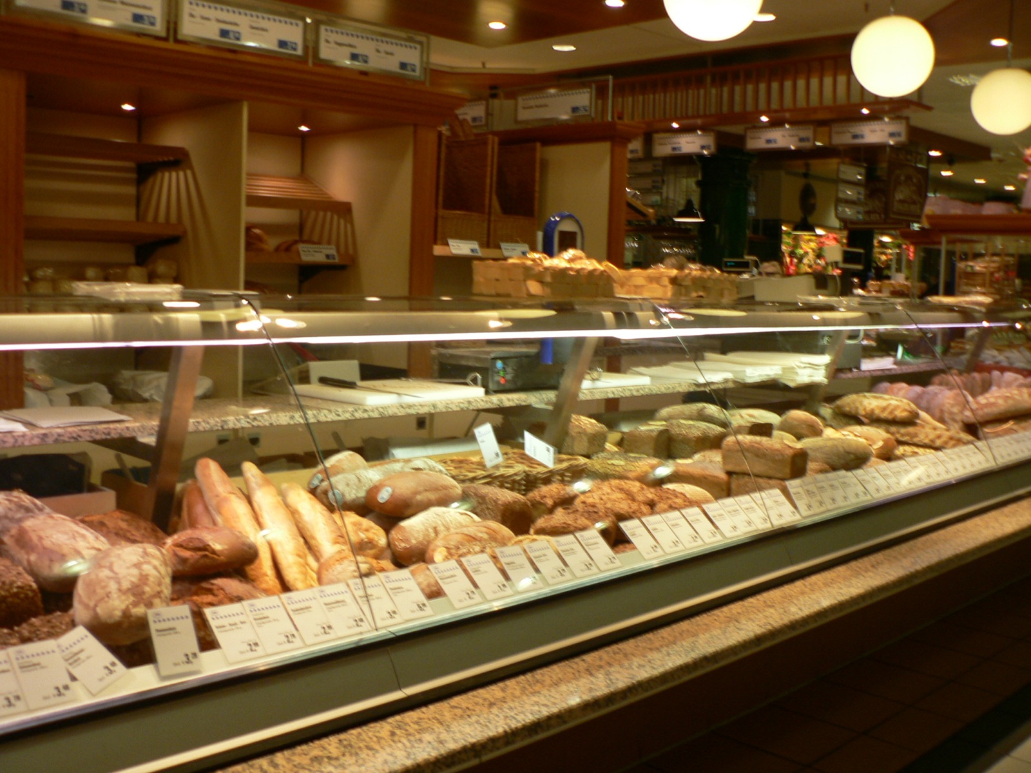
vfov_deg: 39.7
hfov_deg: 51.4
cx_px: 516
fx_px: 1072
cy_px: 386
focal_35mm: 36
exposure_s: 1/25
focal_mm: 6
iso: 100
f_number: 2.8
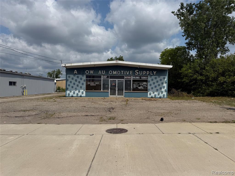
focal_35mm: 24
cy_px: 88
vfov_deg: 56.8
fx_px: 163
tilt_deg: +0.2
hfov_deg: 71.6
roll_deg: -0.4
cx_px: 118
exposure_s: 1/11905
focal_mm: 6.76
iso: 80
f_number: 1.78
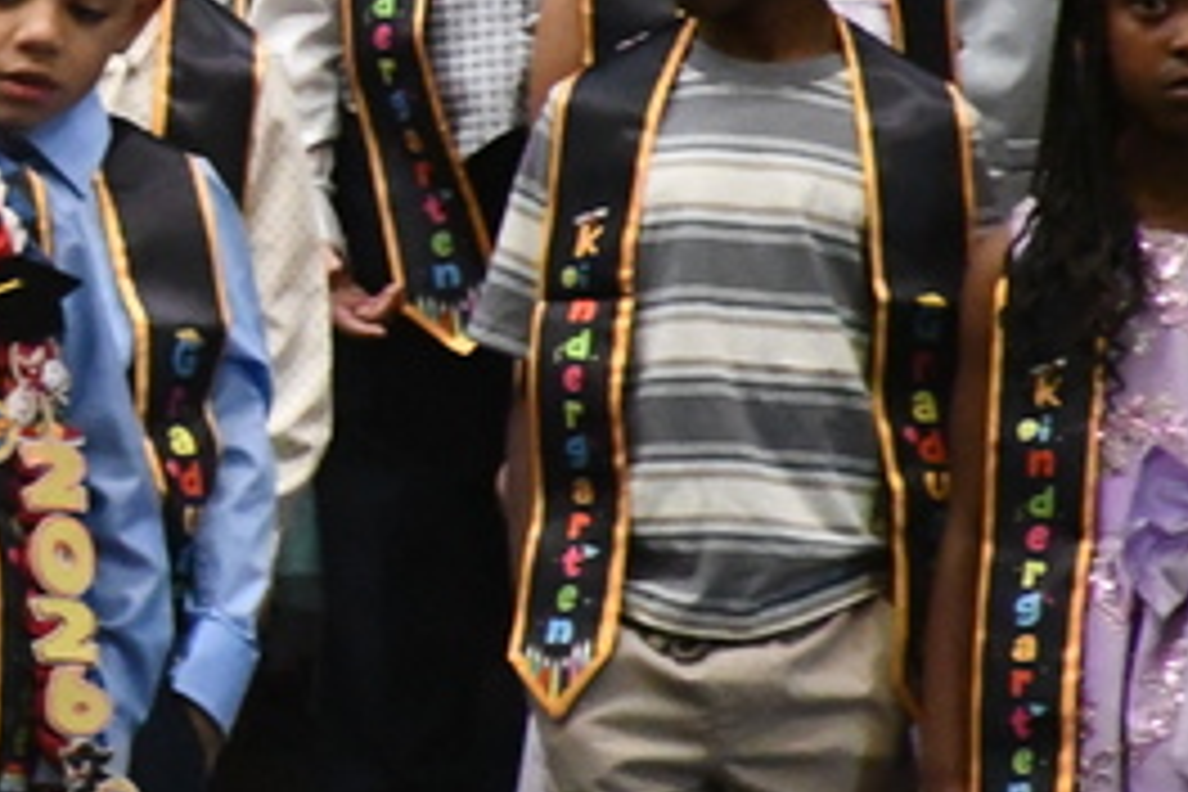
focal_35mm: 816
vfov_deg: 1.7
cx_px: -711
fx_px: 26926
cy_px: 38
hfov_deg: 2.5
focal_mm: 140
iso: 8000
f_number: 5.6
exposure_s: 1/250
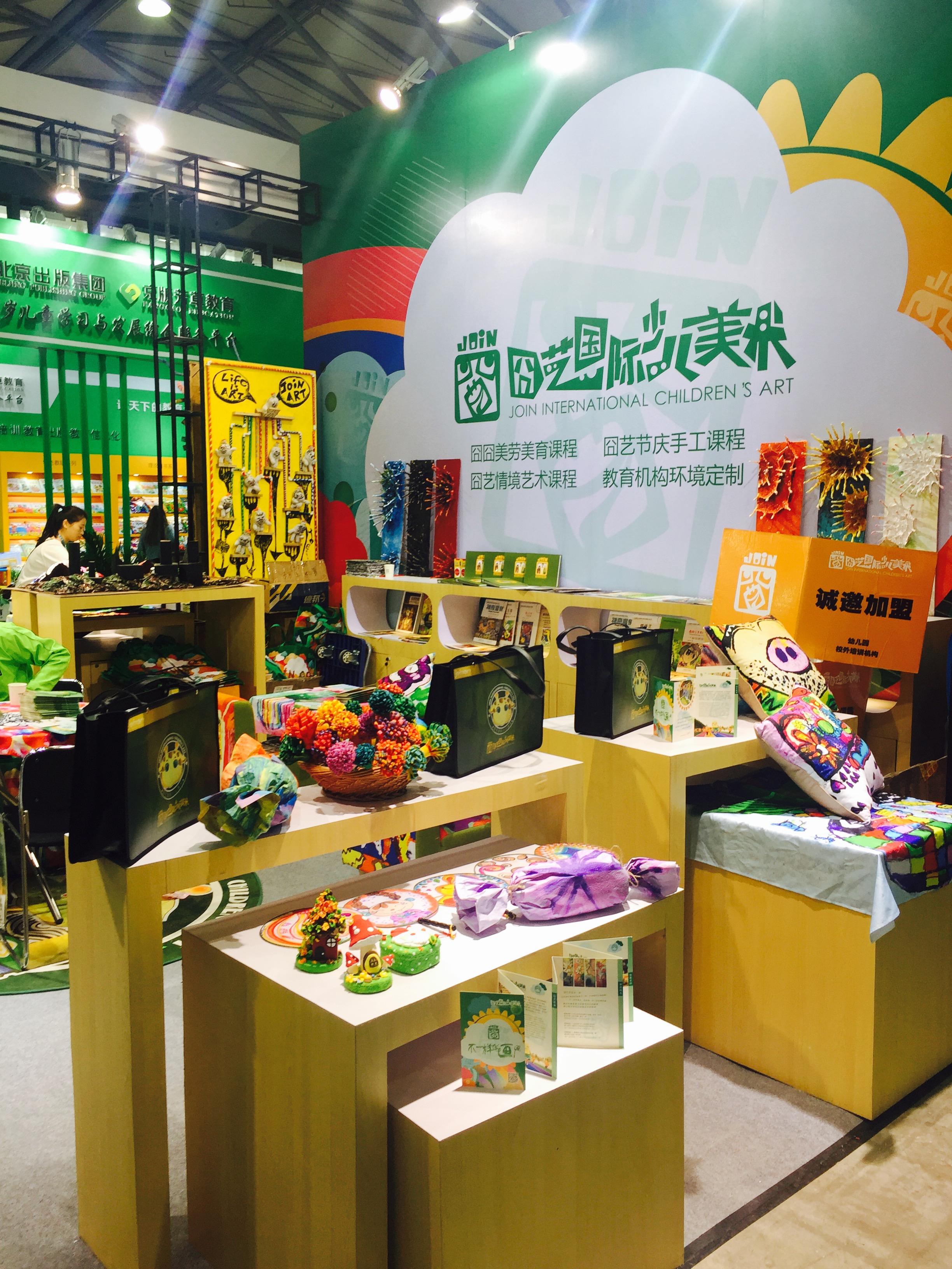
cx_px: 476
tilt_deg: -4.9
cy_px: 634
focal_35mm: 29
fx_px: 1063
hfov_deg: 48.2
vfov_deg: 61.7
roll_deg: -0.4
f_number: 2.2
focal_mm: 4.15
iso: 32
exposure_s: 1/50
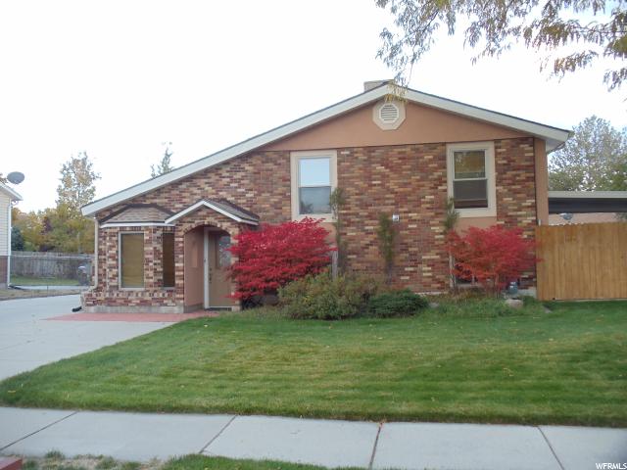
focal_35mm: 44
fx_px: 797
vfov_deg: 32.9
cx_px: 314
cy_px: 235
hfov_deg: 42.9
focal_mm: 6
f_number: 3.5
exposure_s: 1/30
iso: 100
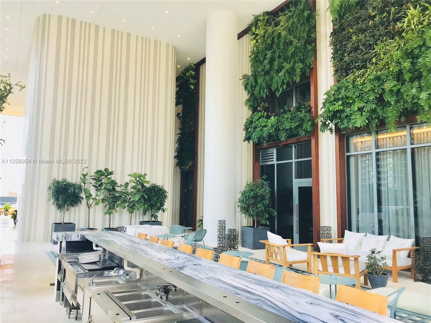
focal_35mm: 28
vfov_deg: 49.7
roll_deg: +0.0
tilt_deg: +5.9
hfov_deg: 63.4
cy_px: 162
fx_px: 349
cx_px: 216
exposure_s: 1/286
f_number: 1.8
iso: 20
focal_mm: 3.99
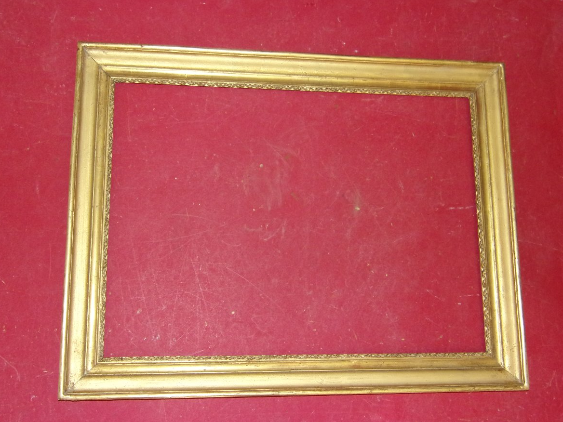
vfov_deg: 38.7
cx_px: 276
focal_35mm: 37
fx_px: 602
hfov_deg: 50.1
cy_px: 213
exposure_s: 1/34
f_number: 3.9
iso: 200
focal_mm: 6.5
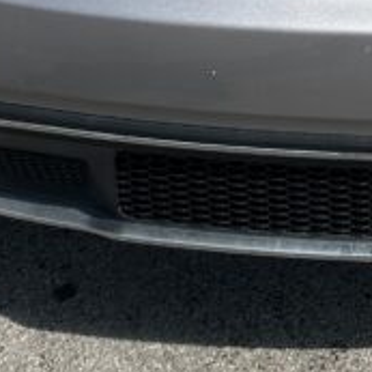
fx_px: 1654
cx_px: 252
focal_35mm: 136
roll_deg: -0.2
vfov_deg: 11.7
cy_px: -333
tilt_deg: -11.8
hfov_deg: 12.8
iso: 50
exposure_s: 1/3968
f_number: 1.5
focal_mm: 5.7
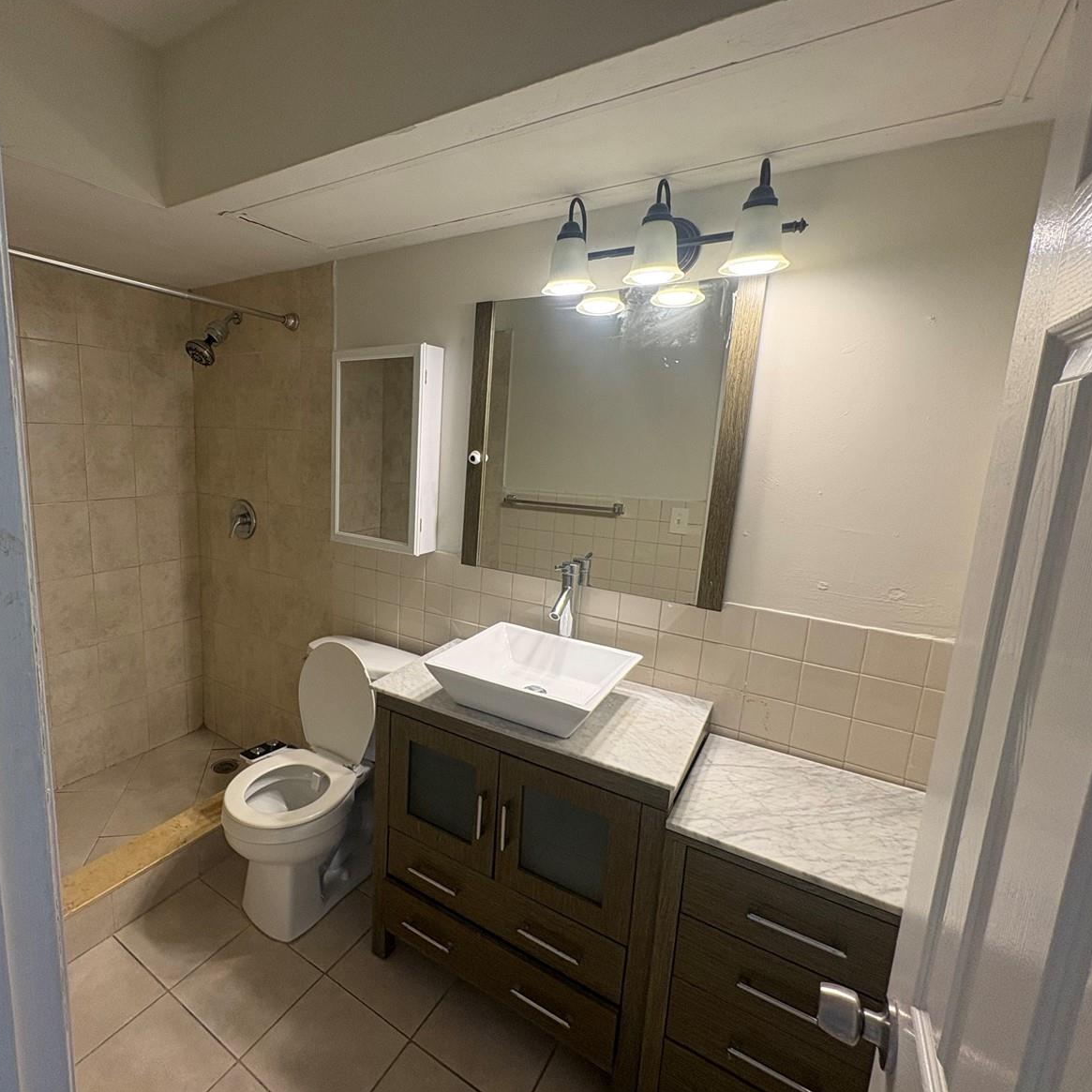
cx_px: 405
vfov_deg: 84.0
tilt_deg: -9.4
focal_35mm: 17
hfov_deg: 82.3
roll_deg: -1.3
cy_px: 538
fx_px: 607
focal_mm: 2.22
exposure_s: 1/120
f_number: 2.2
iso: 200
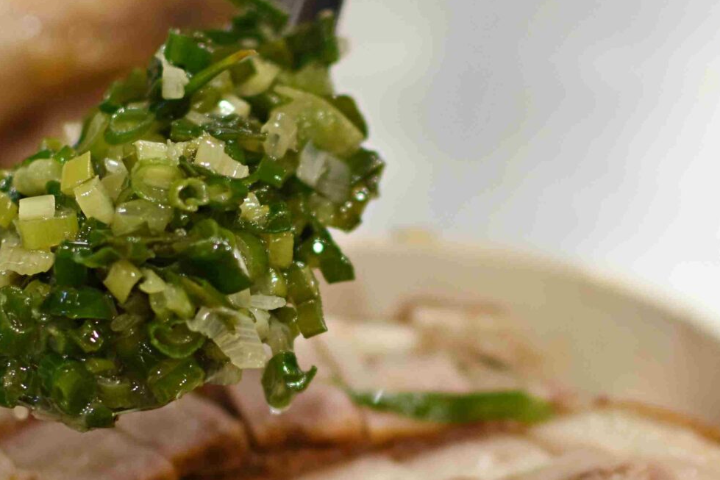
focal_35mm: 137
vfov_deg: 10.0
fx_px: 2746
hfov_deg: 14.9
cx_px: 340
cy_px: 394
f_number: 1.8
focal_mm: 35
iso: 320
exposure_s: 1/160
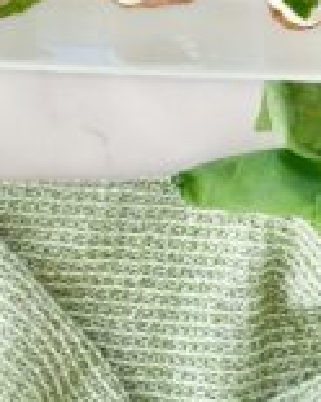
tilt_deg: -81.9
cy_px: -148
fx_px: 1793
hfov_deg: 10.2
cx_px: 45
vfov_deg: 12.3
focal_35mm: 151
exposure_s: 1/734
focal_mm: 6.86
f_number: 1.78
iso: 80
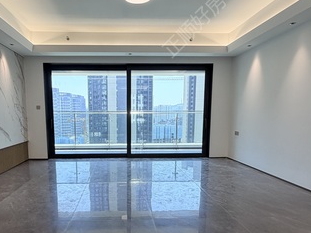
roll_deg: +1.3
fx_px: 242
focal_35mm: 27
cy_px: 147
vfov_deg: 50.8
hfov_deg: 64.9
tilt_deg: -7.2
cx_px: 128
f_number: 2.2
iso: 50
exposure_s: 1/100
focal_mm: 2.22
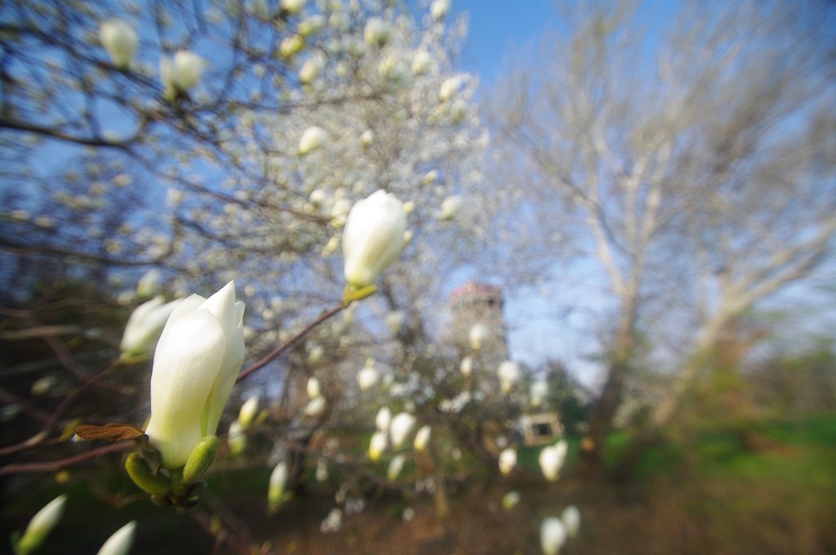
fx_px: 348
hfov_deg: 100.5
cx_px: 418
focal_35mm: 15
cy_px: 278
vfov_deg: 77.2
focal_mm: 10
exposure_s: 1/160
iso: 100
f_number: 3.5
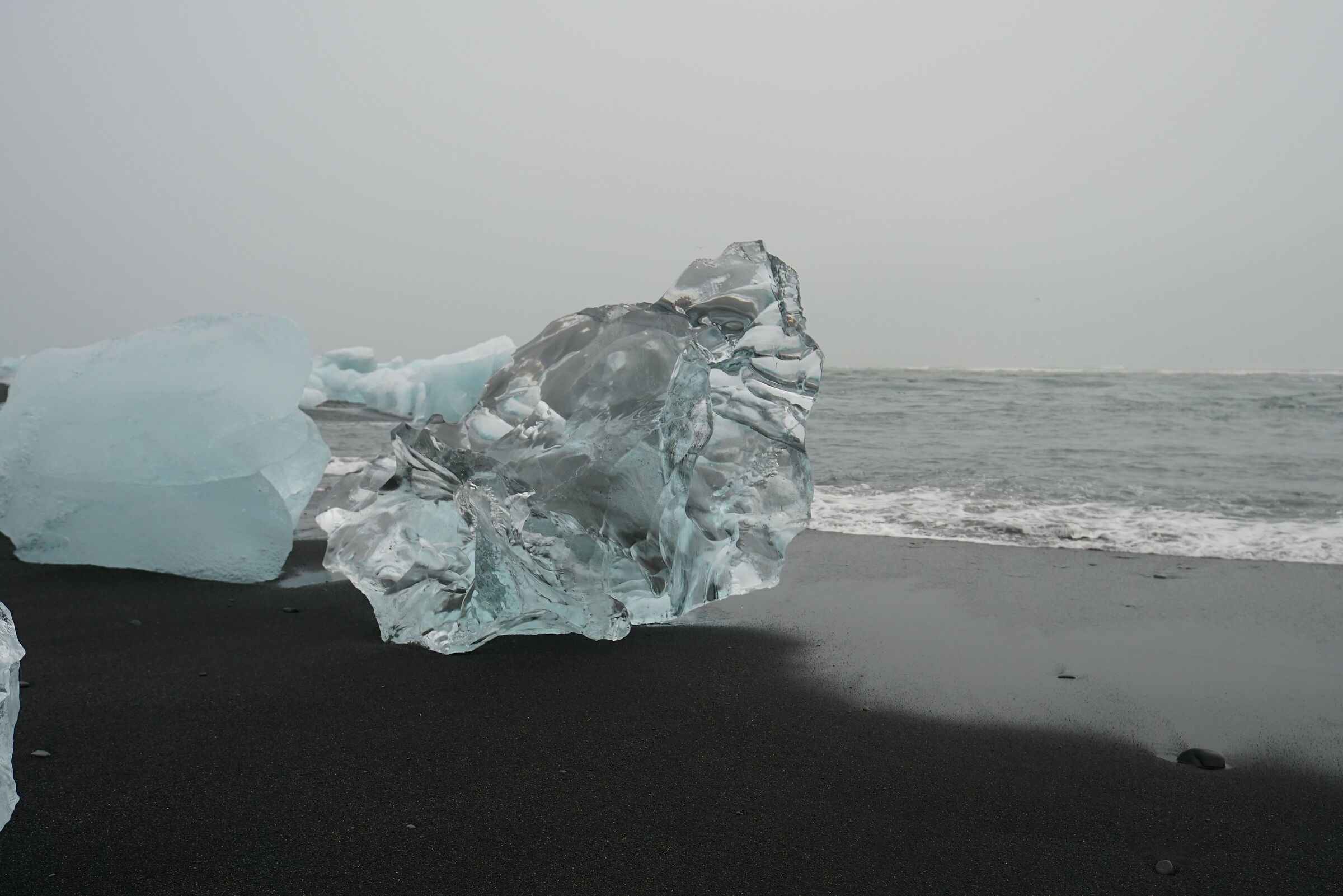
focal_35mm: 33
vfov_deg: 40.0
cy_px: 448
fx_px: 1231
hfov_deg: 57.2
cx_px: 672
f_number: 4
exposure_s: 1/160
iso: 400
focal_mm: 22
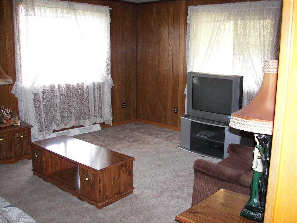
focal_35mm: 36
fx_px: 309
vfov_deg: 39.7
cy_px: 112
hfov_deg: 51.4
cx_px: 148
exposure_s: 1/30
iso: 100
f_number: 2.8
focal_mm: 6
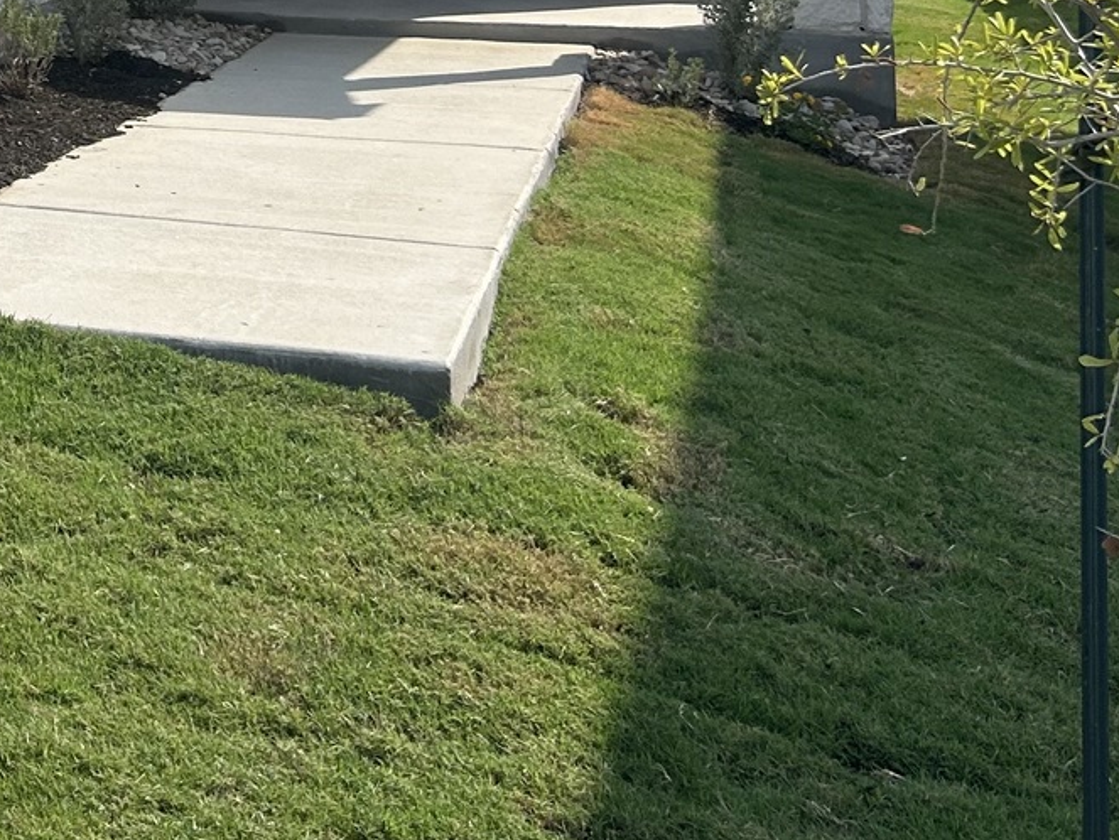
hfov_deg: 22.4
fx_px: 2555
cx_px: -294
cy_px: -354
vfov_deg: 17.2
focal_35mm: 79
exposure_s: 1/4831
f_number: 1.5
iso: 50
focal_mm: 5.7
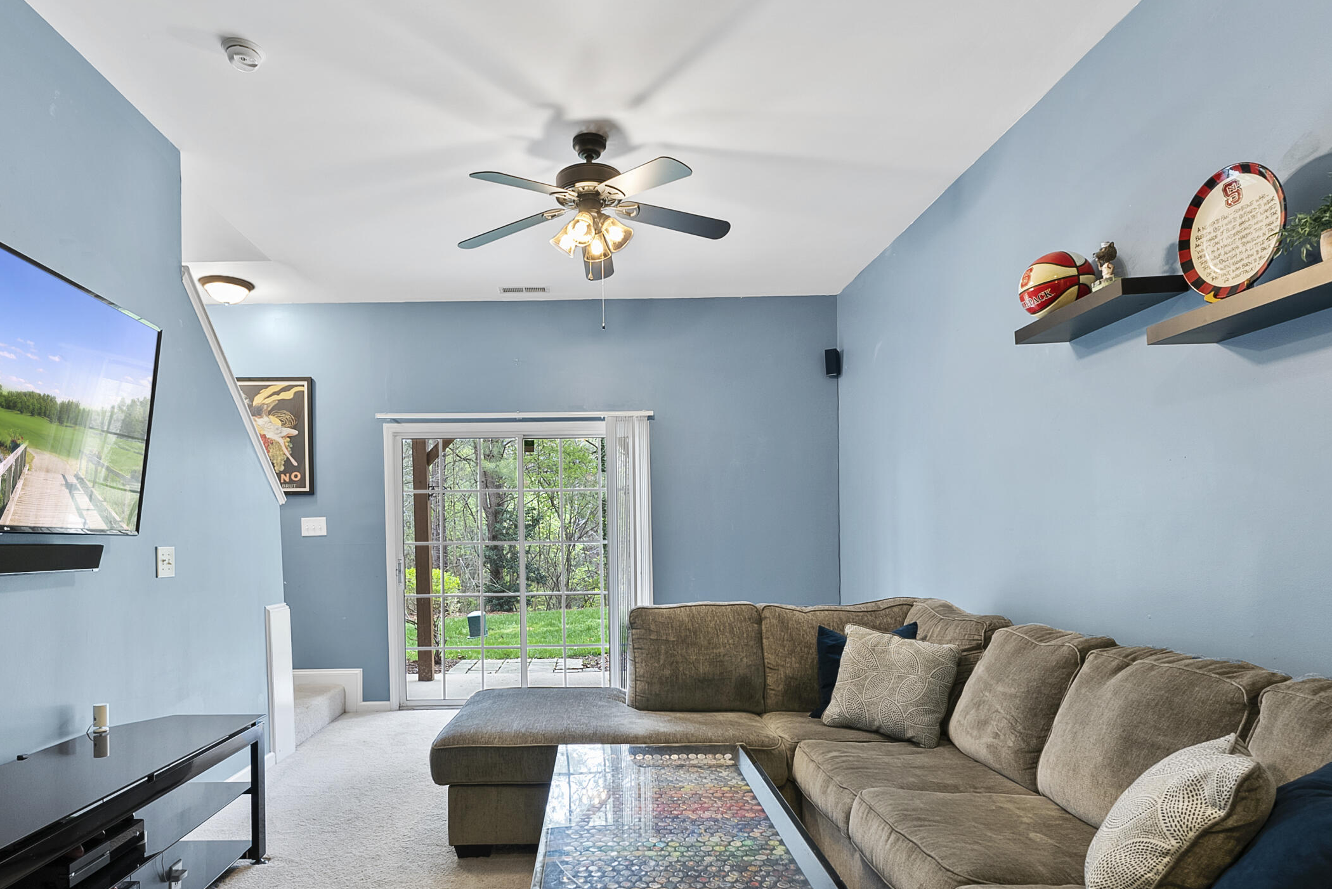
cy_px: 551
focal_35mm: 20
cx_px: 591
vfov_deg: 61.2
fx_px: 740
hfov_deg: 83.6
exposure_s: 1/2.5
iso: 400
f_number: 6.3
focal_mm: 14
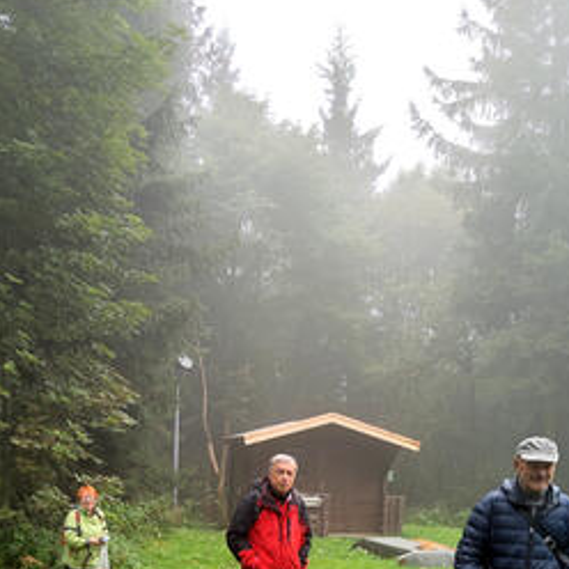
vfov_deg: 38.3
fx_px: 762
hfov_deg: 40.7
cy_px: 505
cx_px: 227
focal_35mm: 41
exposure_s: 1/100
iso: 67
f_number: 1.69
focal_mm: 6.72
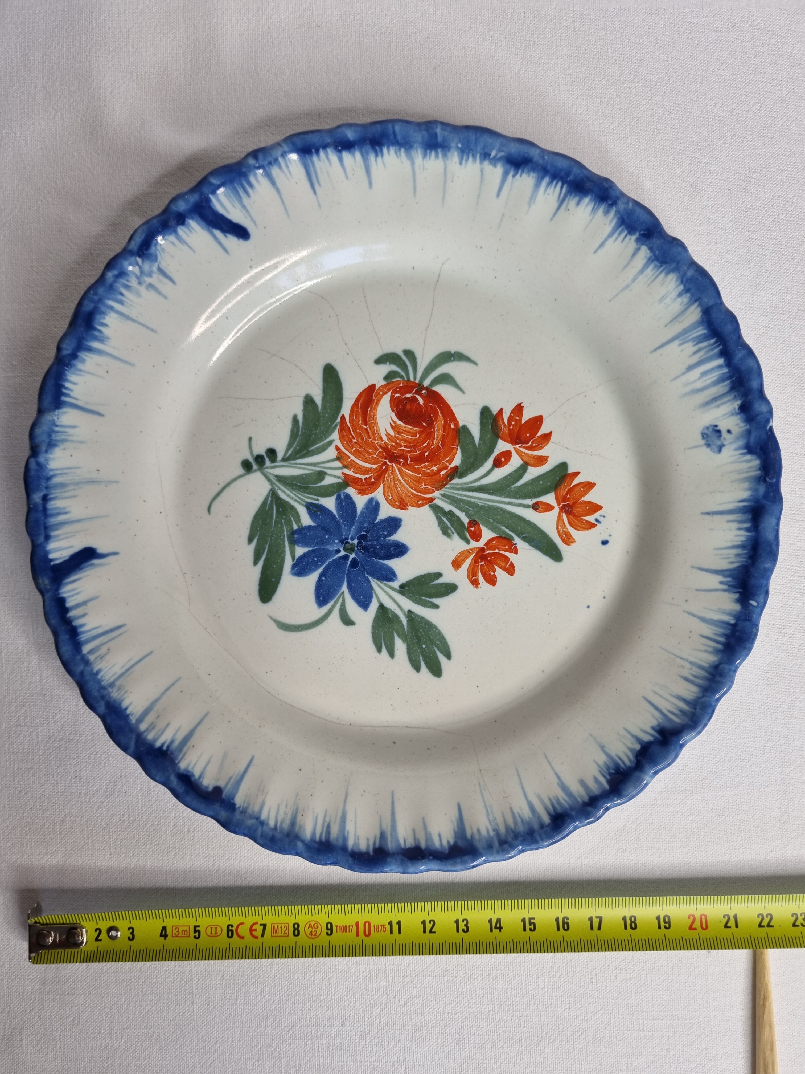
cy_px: 537
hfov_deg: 53.1
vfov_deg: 67.3
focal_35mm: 26
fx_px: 806
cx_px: 402
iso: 64
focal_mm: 5.4
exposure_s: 1/100
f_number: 1.8
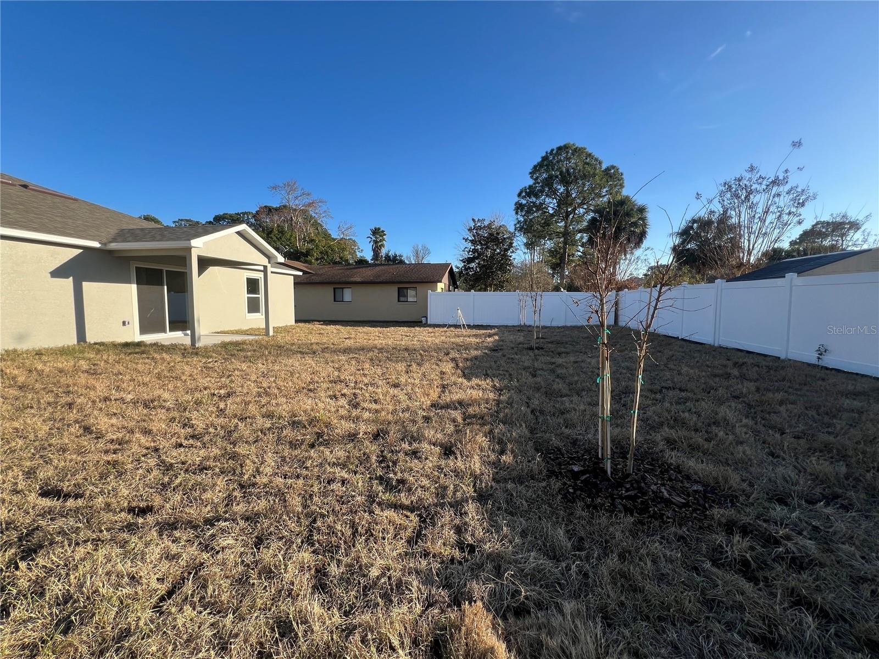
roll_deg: -0.3
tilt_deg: -5.3
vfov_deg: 89.9
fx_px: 330
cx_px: 440
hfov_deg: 106.2
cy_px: 330
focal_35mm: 13
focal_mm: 1.57
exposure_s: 1/742
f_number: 1.8
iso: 32
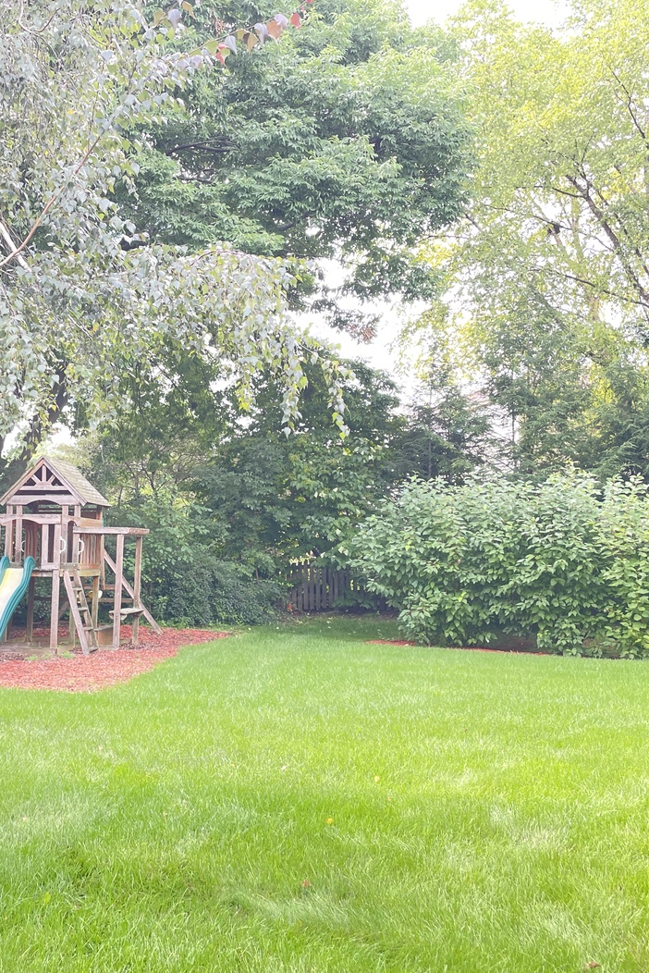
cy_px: 479
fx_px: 1000
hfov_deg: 35.0
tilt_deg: +3.1
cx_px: 149
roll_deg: +0.3
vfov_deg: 51.9
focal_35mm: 37
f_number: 1.6
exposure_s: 1/121
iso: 64
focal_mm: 4.2
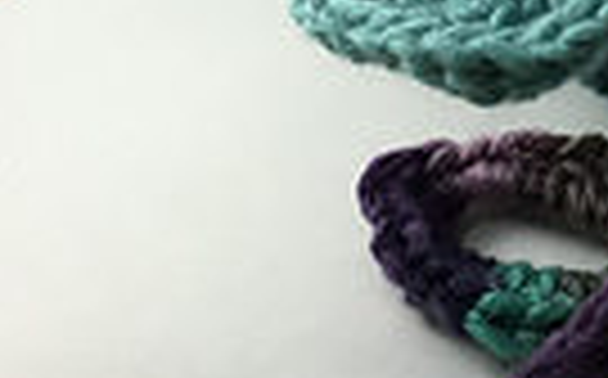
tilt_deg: -45.8
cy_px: -274
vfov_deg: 8.6
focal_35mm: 146
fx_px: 2416
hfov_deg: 13.3
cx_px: 1000
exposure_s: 1/60
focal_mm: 4.15
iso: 25
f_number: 2.2
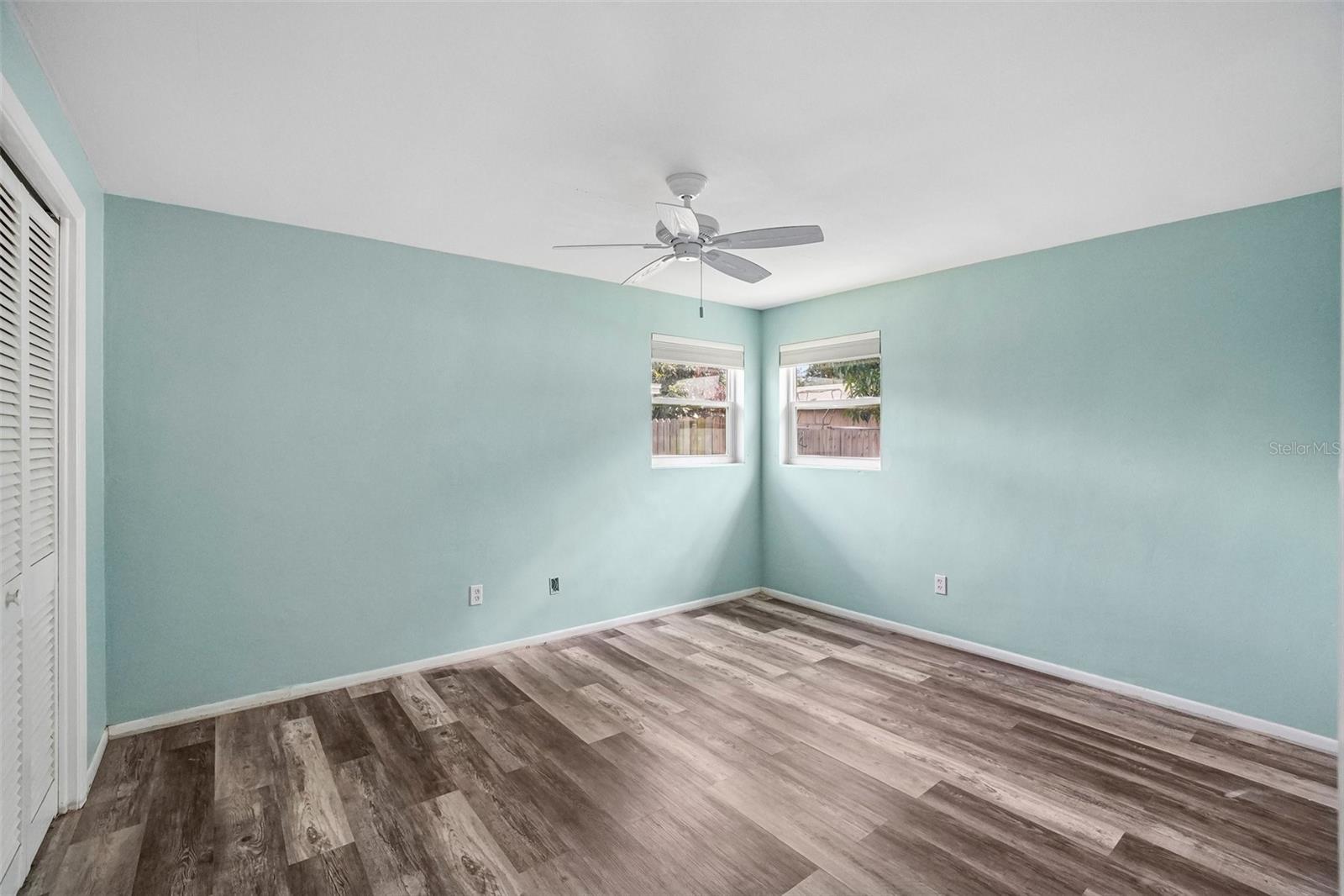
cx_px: 672
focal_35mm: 15
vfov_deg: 77.3
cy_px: 448
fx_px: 560
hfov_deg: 100.4
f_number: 8
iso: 640
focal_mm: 10
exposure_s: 1/30
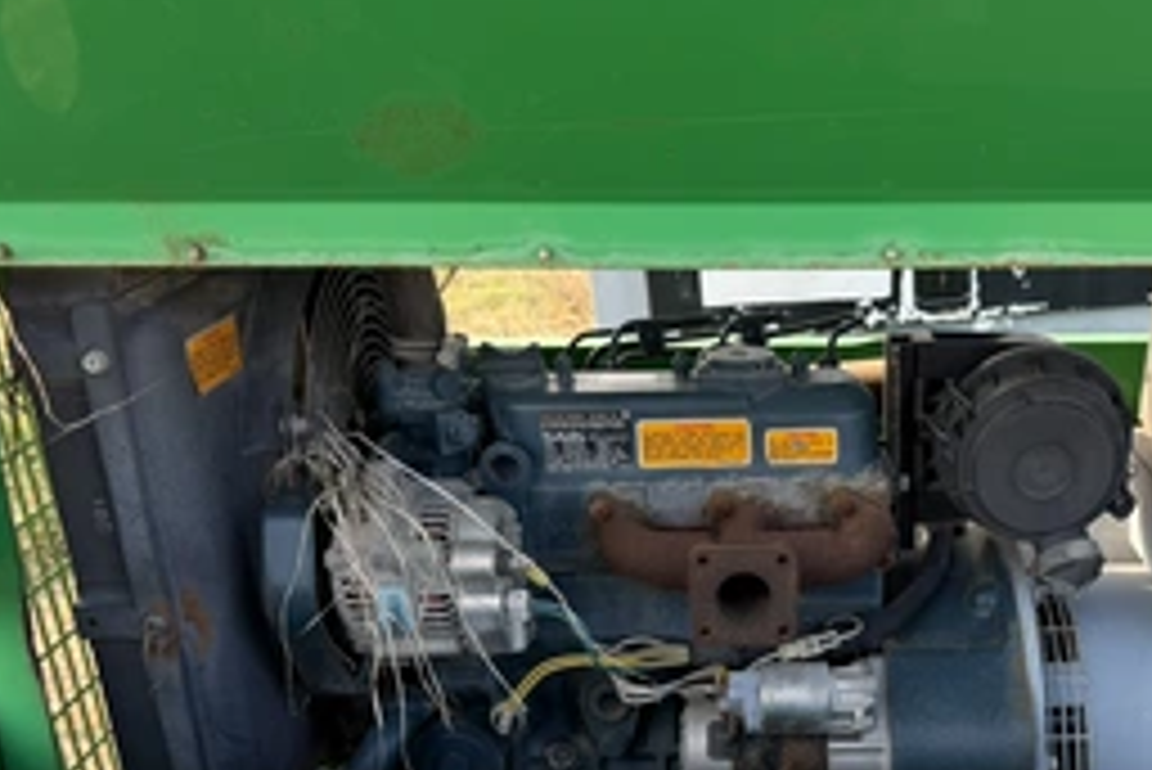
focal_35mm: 39
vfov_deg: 33.4
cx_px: 756
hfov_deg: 48.8
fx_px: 1249
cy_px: 603
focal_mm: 6.76
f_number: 1.78
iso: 80
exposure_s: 1/476
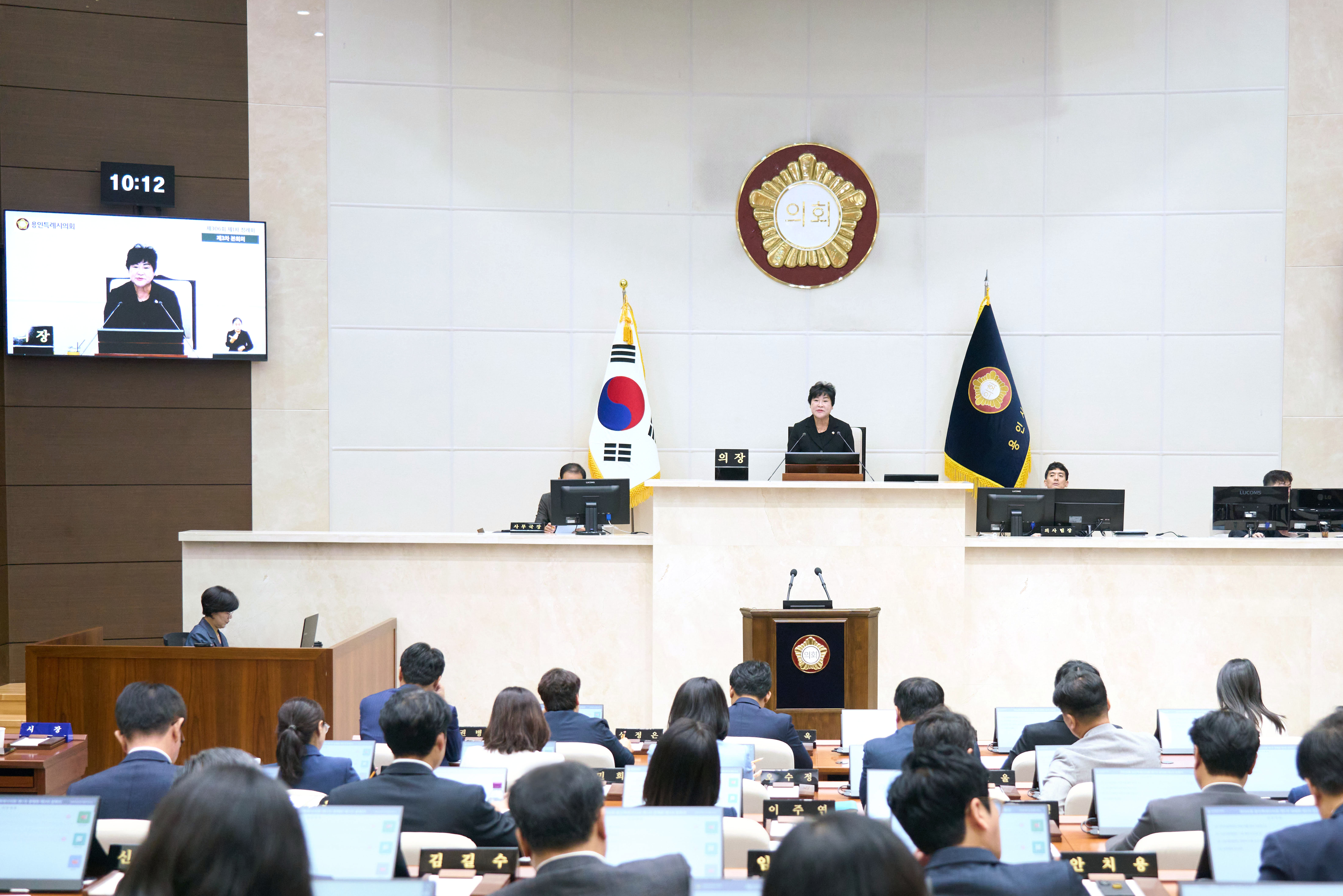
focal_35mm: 50
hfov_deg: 39.4
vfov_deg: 27.0
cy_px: 514
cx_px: 810
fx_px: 1865
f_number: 4
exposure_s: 1/250
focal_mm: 41
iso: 3200
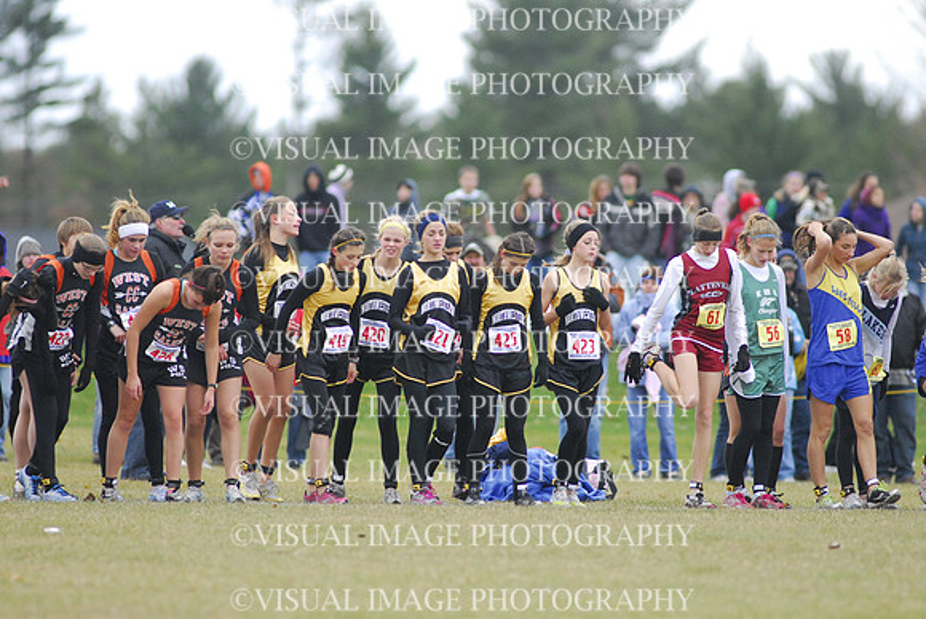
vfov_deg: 3.1
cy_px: 310
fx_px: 11586
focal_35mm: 450
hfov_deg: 4.6
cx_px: 463
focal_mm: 300
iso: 800
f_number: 4
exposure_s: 1/800
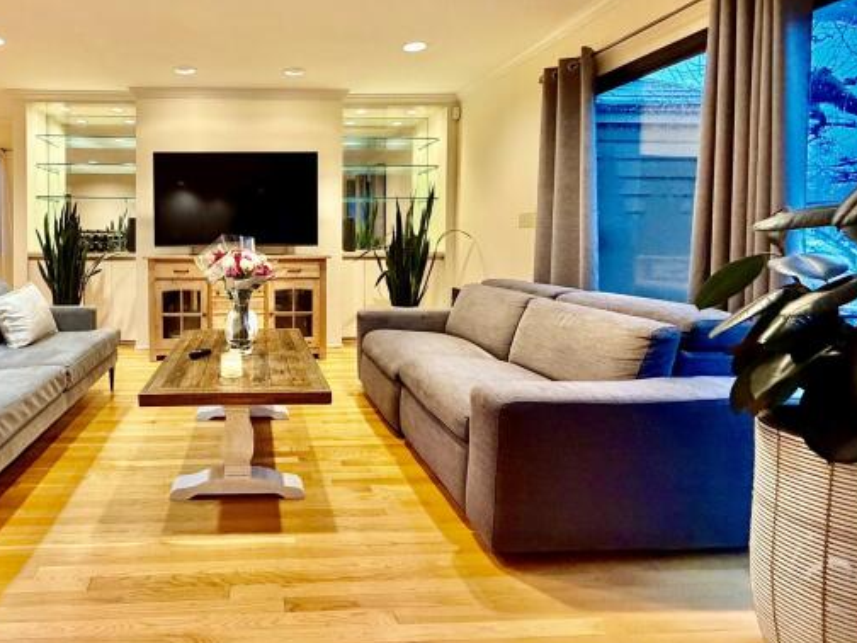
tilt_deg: -2.4
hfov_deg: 78.3
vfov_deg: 65.3
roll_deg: +1.1
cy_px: 253
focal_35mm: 20
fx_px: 495
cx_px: 265
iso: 640
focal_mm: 2.22
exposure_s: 1/60
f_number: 2.2
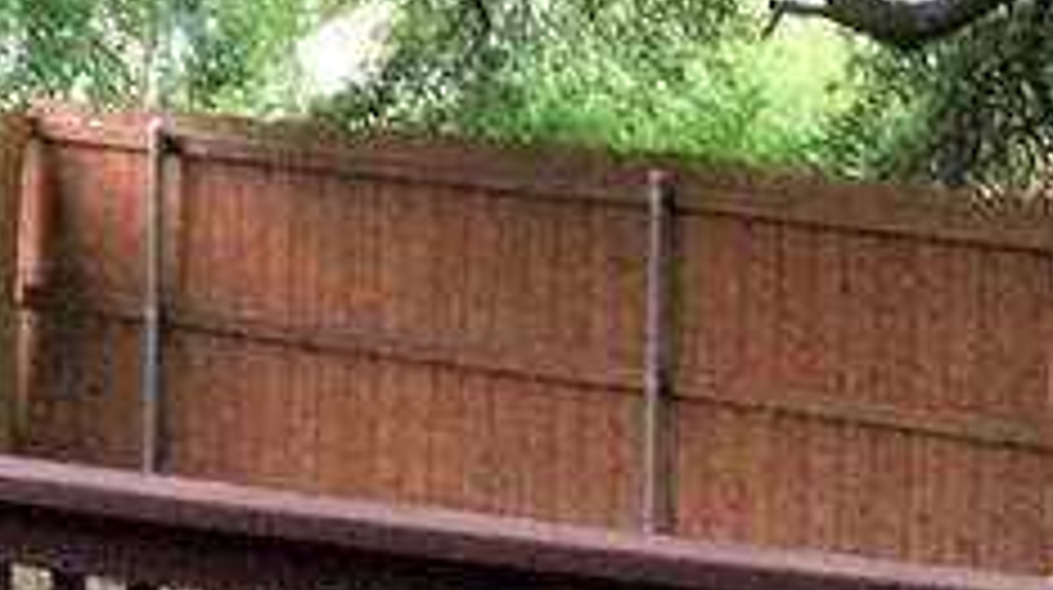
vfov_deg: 8.2
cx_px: -40
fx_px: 4128
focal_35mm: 148
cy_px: 185
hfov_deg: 14.3
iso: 64
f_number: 2.4
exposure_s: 1/30
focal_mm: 3.3
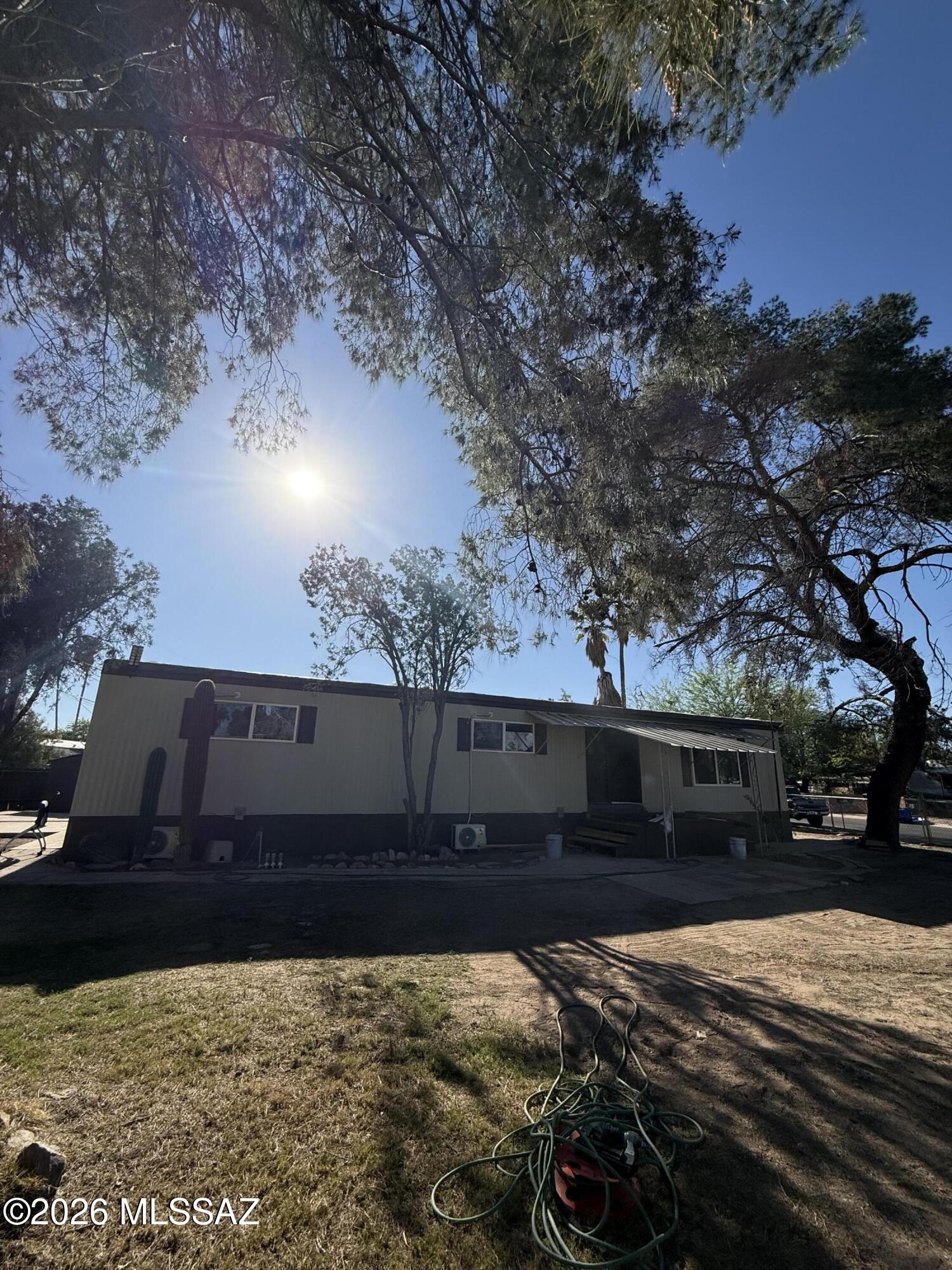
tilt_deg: +16.3
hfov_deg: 85.7
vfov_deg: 102.1
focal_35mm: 14
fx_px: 513
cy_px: 635
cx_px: 476
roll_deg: -2.9
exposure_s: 1/5618
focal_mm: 2.22
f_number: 2.2
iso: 80
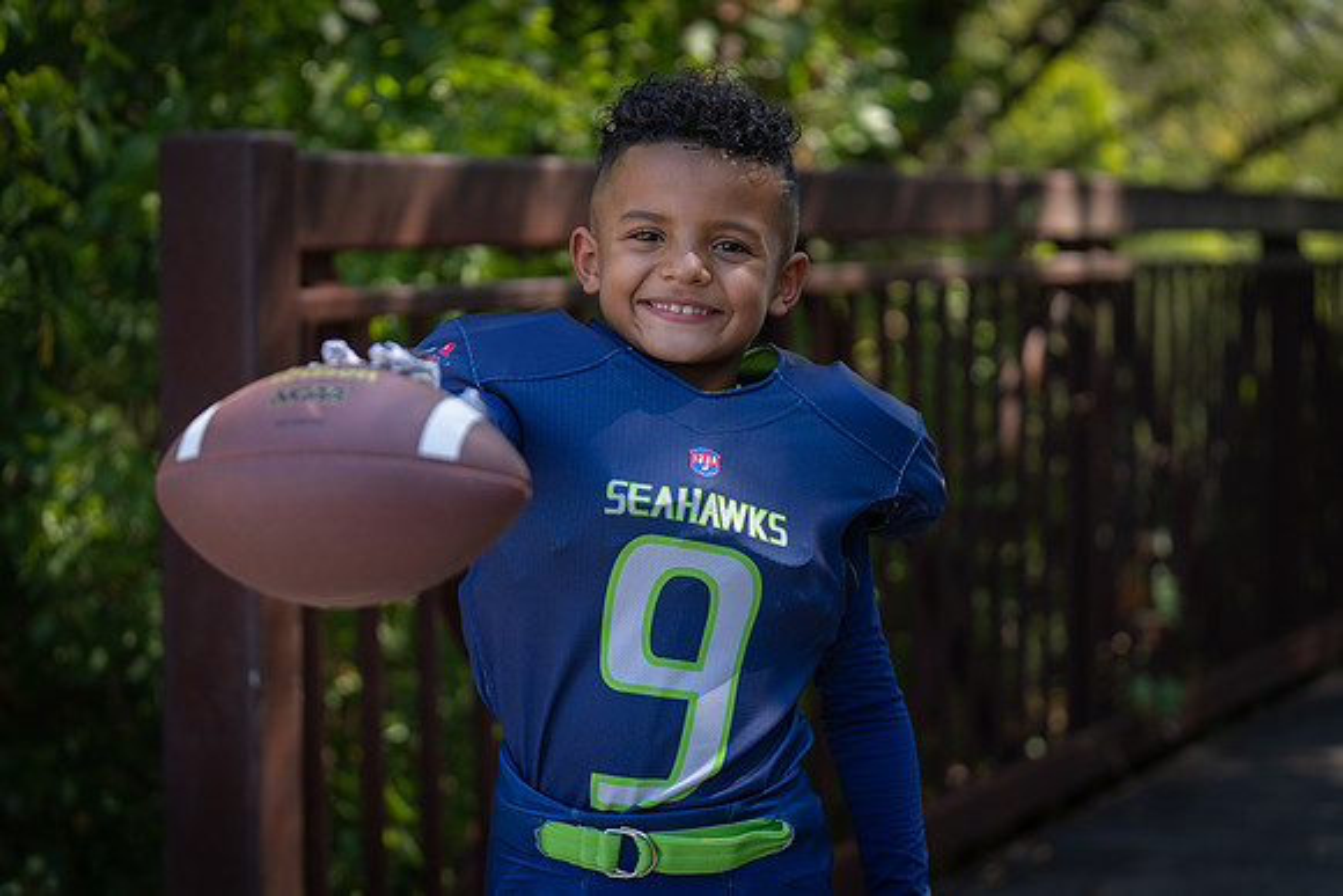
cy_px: 448
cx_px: 672
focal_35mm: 72
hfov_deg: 28.1
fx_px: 2687
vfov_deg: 18.9
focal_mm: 70
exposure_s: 1/320
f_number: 2.8
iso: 100
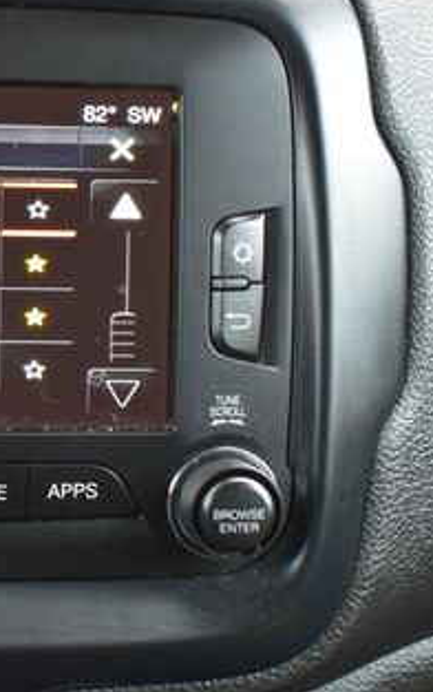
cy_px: 336
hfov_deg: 12.6
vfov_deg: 20.8
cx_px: -152
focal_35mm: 100
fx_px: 1886
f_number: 6.3
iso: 720
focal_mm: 32
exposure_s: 1/15
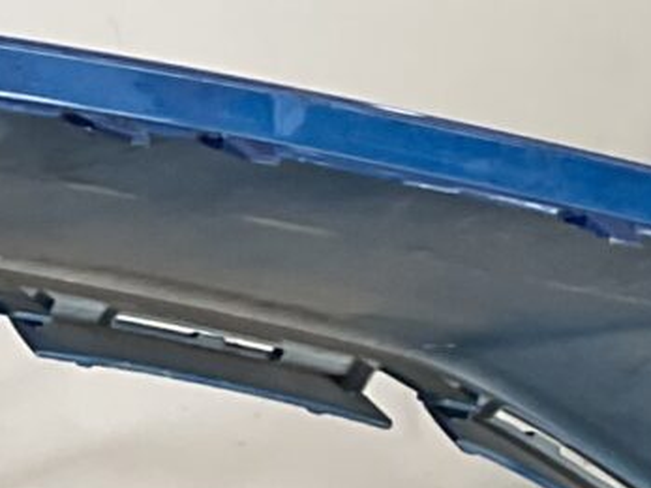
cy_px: 1109
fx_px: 4023
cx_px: -1728
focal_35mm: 214
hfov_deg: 7.4
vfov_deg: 6.6
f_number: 1.8
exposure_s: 1/120
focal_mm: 3
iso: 16
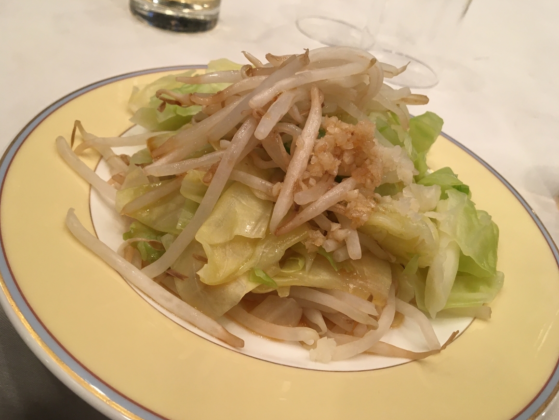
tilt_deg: -37.9
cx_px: 278
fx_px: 484
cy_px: 213
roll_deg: -14.2
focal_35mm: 30
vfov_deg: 46.8
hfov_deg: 60.0
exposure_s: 1/30
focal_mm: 4.15
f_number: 2.2
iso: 80
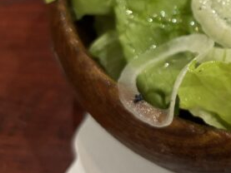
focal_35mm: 75
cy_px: 31
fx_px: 501
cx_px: 253
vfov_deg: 19.4
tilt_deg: -51.3
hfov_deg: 24.3
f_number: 1.6
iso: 320
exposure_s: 1/50
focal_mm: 5.96
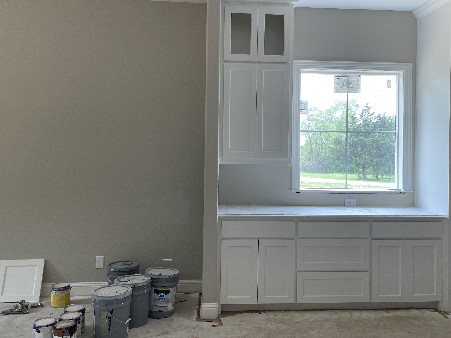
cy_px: 155
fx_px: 443
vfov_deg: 41.8
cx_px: 246
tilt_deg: -0.1
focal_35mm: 34
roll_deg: -0.5
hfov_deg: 53.9
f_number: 1.6
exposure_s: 1/121
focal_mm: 4.2
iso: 64
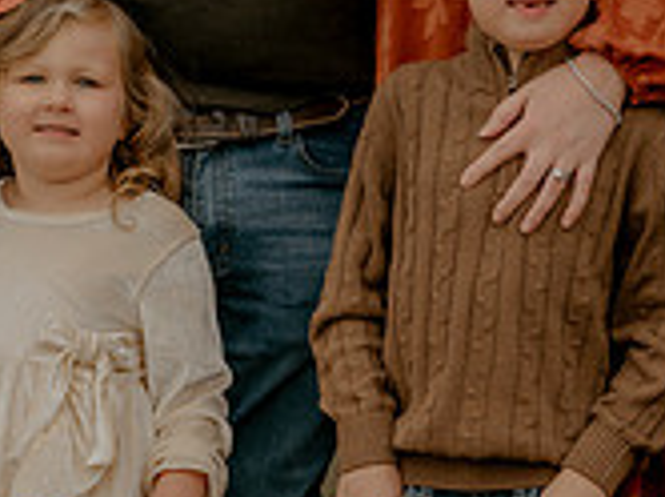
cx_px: 409
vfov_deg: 5.2
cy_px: 301
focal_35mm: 286
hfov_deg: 6.9
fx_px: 5486
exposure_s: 1/320
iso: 200
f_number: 2.8
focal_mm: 85
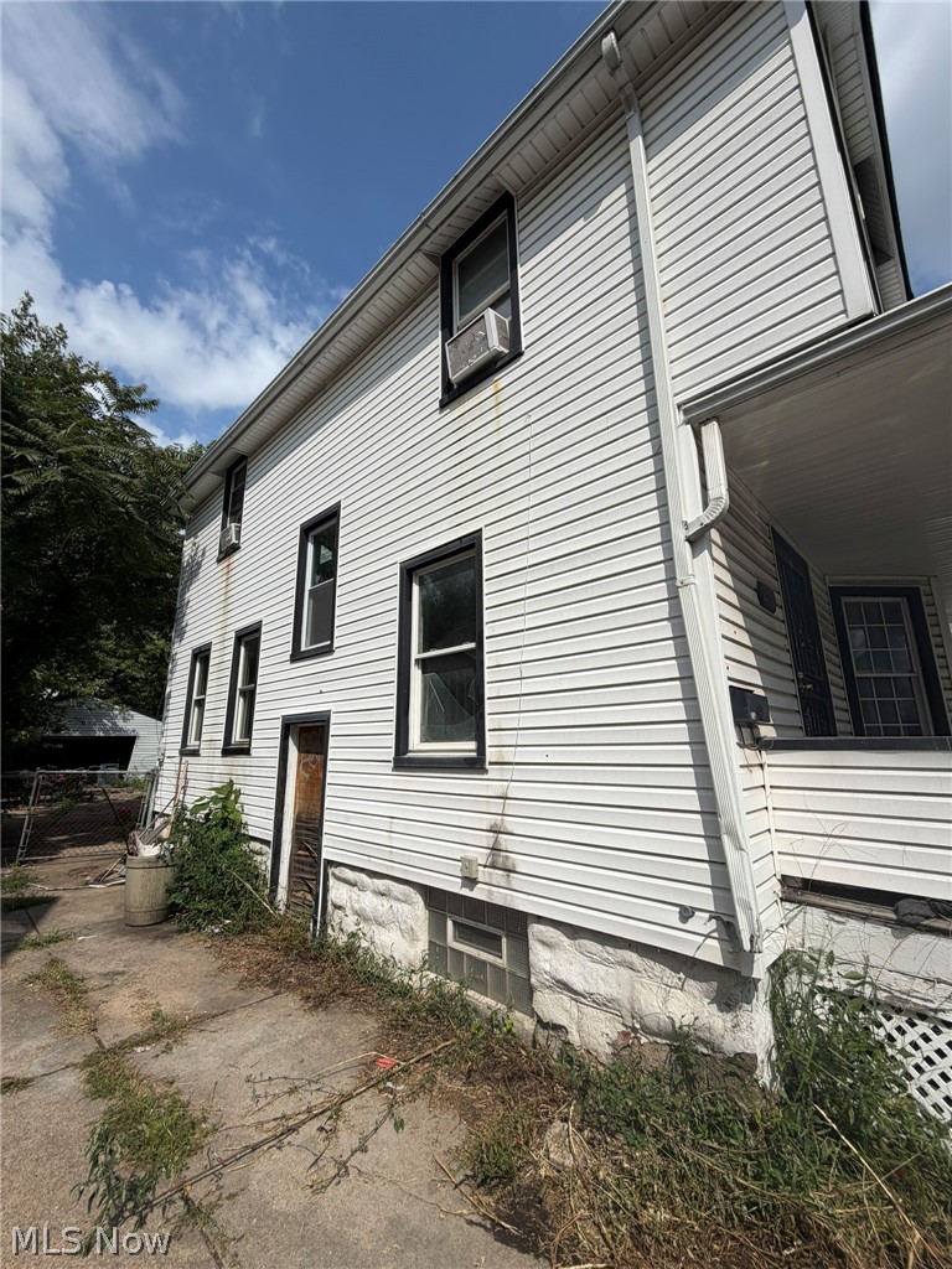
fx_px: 513
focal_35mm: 14
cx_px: 476
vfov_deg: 102.1
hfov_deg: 85.7
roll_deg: +0.3
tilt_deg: +13.9
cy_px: 634
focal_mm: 2.22
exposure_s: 1/1961
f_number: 2.2
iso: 20
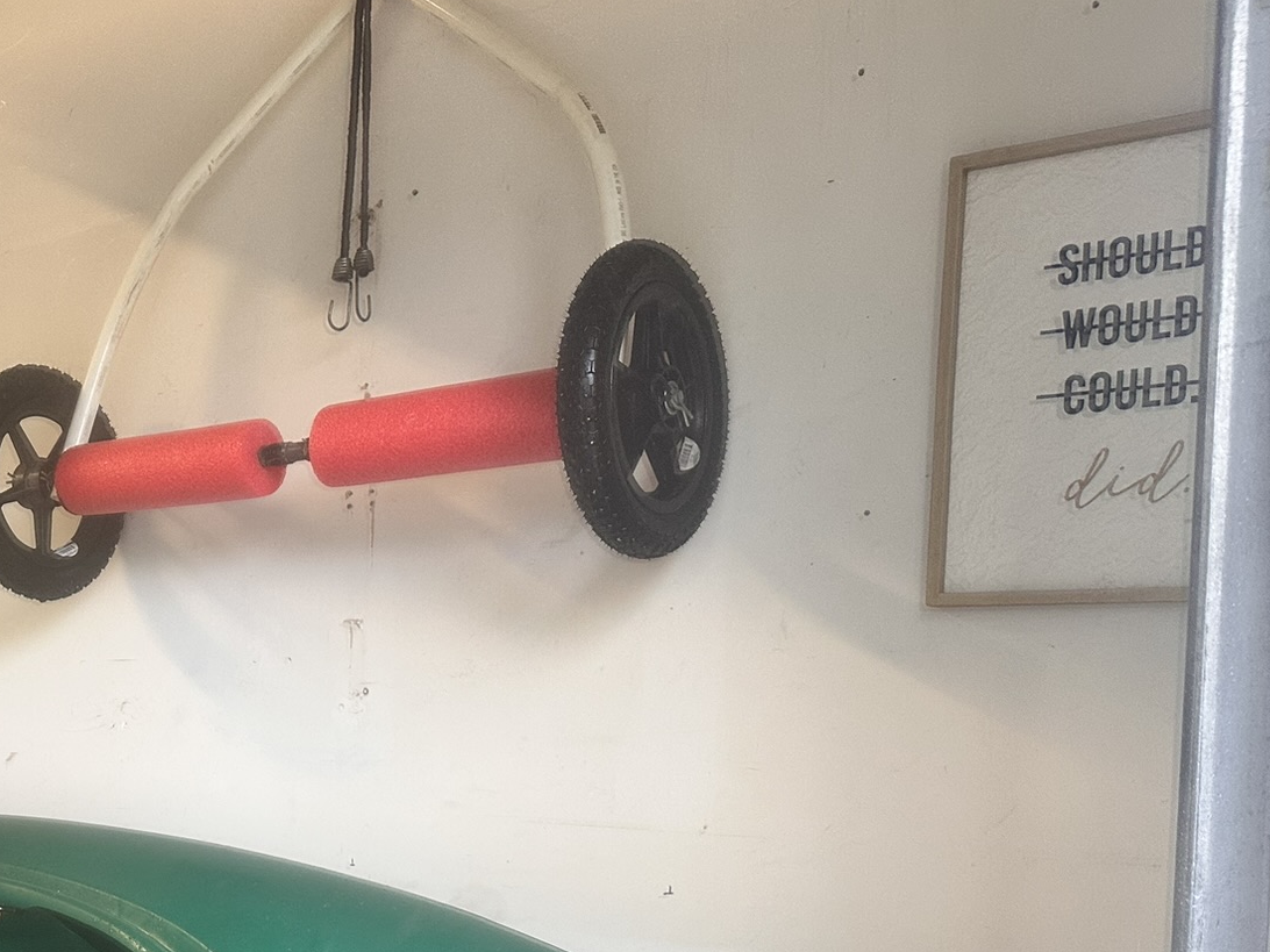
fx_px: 1651
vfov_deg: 31.0
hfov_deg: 39.2
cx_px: 134
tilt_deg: -3.8
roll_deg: -1.2
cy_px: 826
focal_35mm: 45
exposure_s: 1/120
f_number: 1.78
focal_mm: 6.86
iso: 200
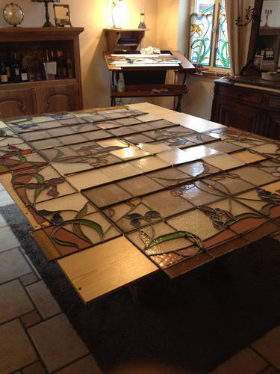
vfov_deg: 52.6
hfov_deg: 40.7
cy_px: 187
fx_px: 377
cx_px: 140
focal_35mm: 35
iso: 250
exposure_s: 1/20
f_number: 2.4
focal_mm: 4.28
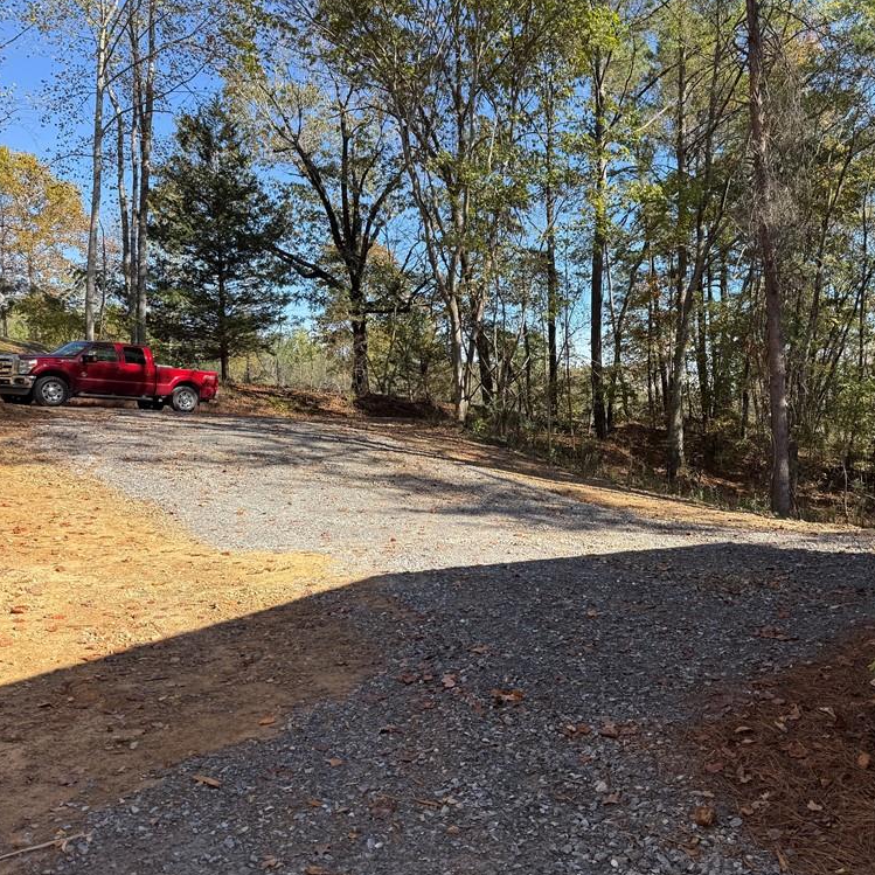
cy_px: 432
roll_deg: +0.2
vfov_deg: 55.6
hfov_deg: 54.6
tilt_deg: -0.2
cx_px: 574
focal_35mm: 29
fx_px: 829
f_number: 1.78
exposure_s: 1/1091
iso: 80
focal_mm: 6.76
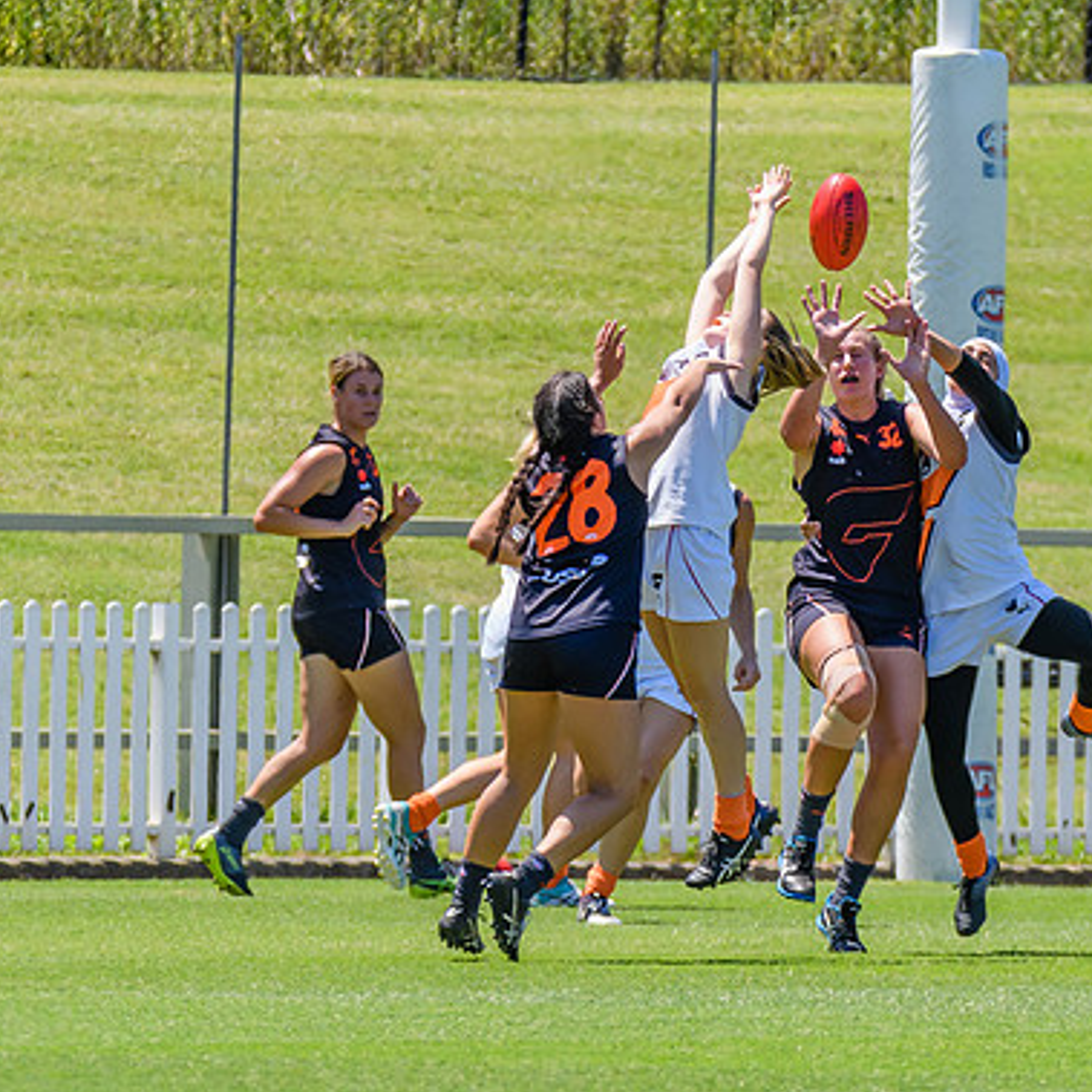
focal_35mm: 831
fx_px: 29659
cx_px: 901
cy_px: 550
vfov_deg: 2.1
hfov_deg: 2.1
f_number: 6
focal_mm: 300
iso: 800
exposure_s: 1/2000
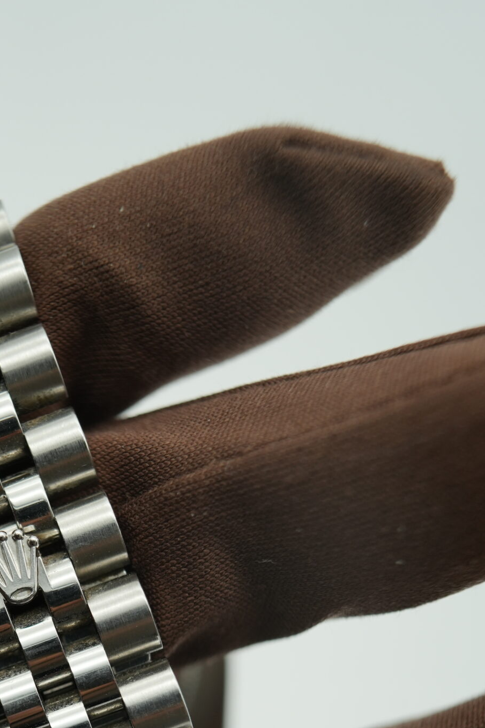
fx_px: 1334
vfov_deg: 29.0
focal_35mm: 66
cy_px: 682
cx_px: 36
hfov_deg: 20.1
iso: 400
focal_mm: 35
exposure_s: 1/250
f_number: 5
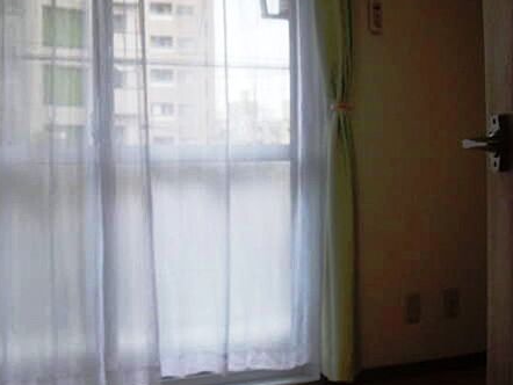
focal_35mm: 55
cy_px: 176
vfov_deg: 26.6
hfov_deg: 34.5
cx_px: 160
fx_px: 816
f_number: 2.8
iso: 200
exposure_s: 1/60
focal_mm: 7.9
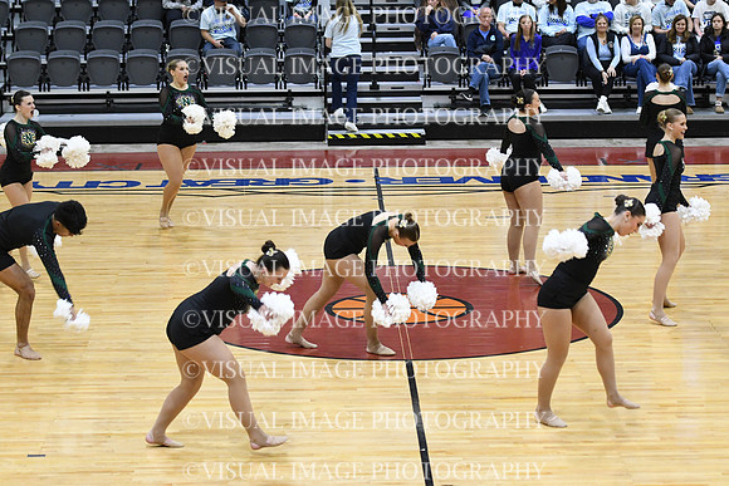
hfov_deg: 19.5
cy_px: 243
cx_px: 364
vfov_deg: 13.0
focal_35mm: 105
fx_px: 2127
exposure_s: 1/400
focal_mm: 70
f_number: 2.8
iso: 3200
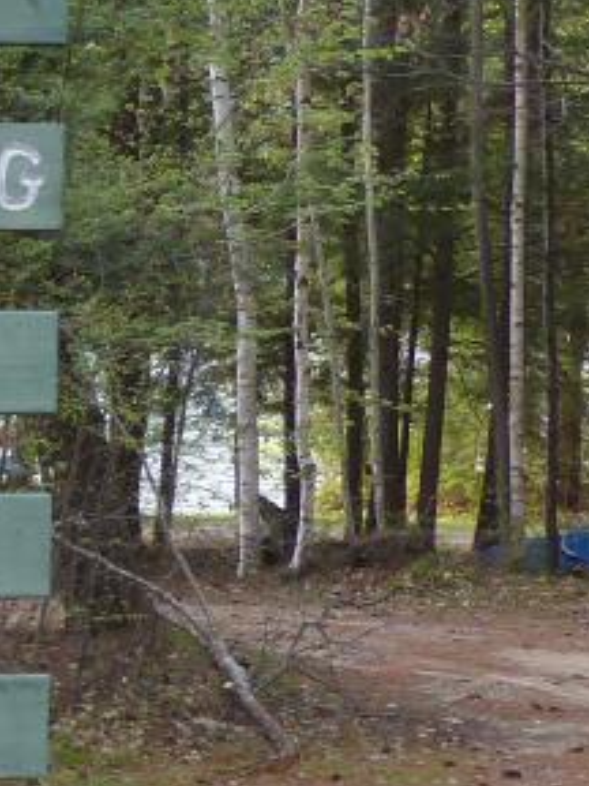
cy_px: 633
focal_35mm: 121
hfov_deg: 10.7
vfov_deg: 16.2
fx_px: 2745
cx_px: -747
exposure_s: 1/60
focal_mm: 6
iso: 100
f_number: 2.8
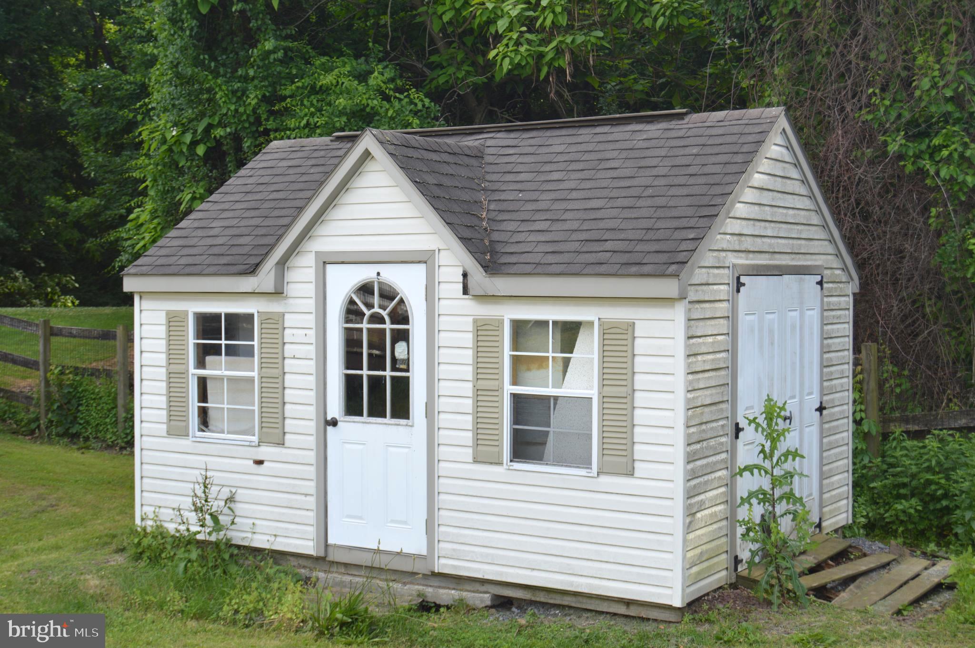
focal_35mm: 48
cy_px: 324
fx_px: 1299
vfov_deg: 28.0
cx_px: 488
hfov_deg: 41.2
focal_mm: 32
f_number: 6.3
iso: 100
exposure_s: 1/100
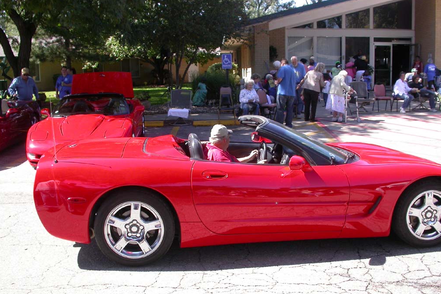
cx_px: 220
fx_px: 490
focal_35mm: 40
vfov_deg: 33.4
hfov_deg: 48.5
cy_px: 164
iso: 100
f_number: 4.7
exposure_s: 1/175
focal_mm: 7.85
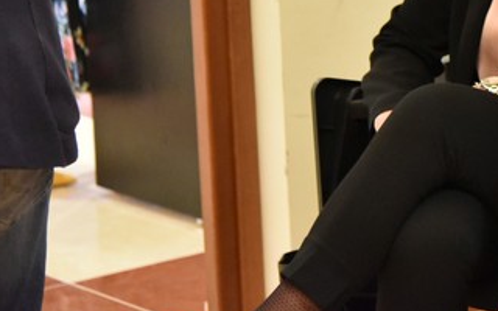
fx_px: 2307
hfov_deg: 12.0
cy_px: -93
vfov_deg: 7.6
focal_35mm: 170
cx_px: 633
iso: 10000
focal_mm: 65
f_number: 4
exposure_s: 1/160
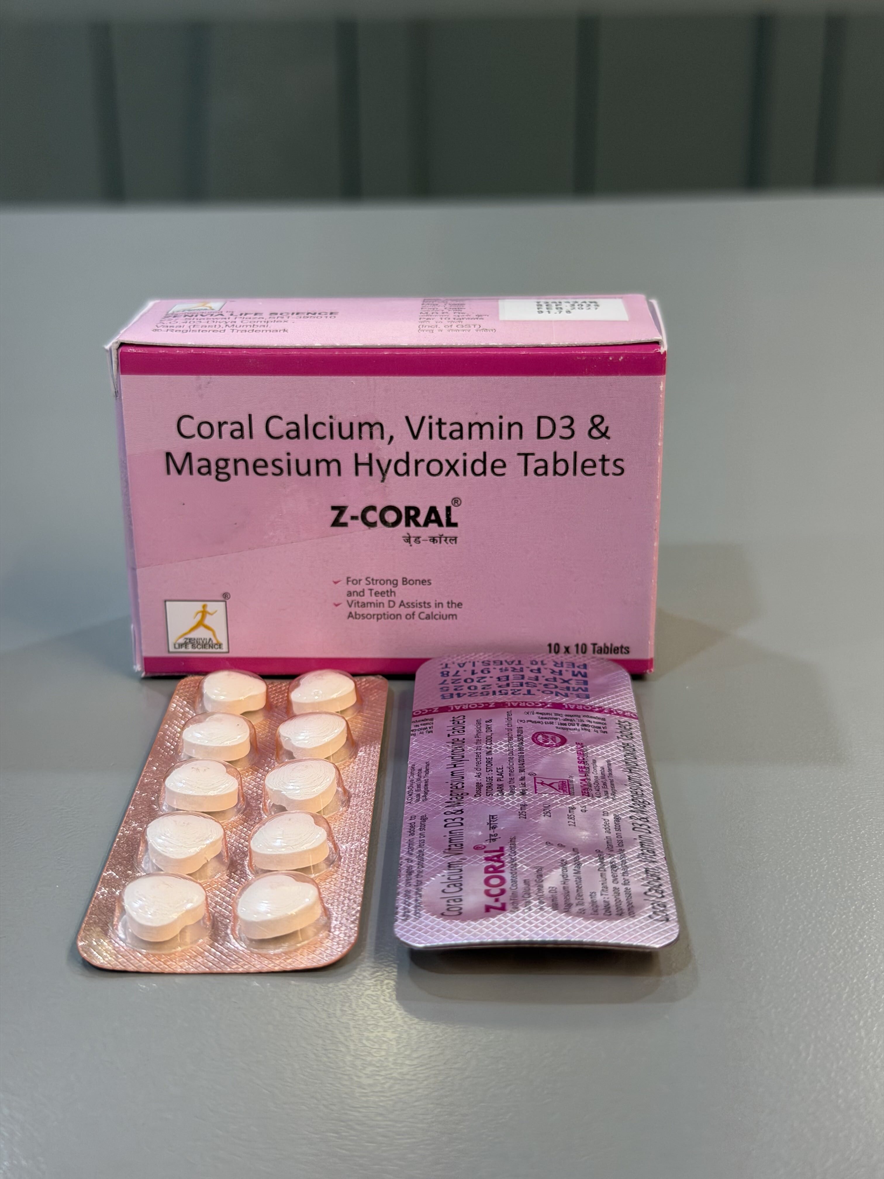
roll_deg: +0.6
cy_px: 590
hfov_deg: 30.3
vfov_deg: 39.7
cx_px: 442
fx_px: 1634
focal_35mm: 48
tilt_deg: -21.4
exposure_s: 1/50
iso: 64
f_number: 1.78
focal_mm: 6.76
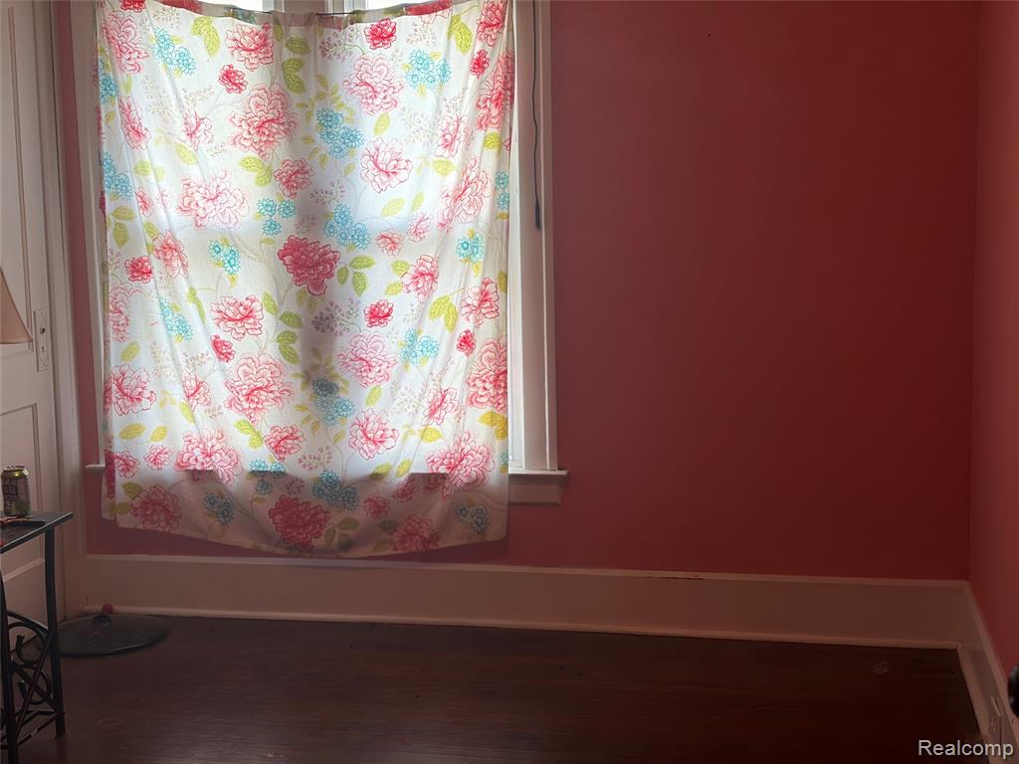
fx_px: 1531
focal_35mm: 52
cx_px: 510
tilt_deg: -7.6
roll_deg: +1.5
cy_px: 382
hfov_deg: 36.8
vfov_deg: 28.0
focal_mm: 5.96
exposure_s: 1/120
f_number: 1.6
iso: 64
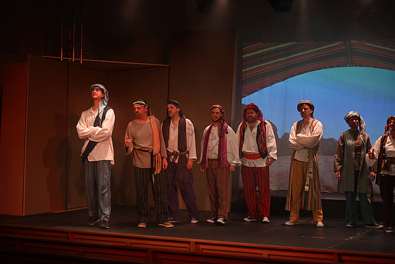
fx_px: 768
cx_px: 198
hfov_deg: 28.8
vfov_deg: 19.5
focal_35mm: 70
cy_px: 132
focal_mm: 70
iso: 640
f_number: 2.8
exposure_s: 1/160
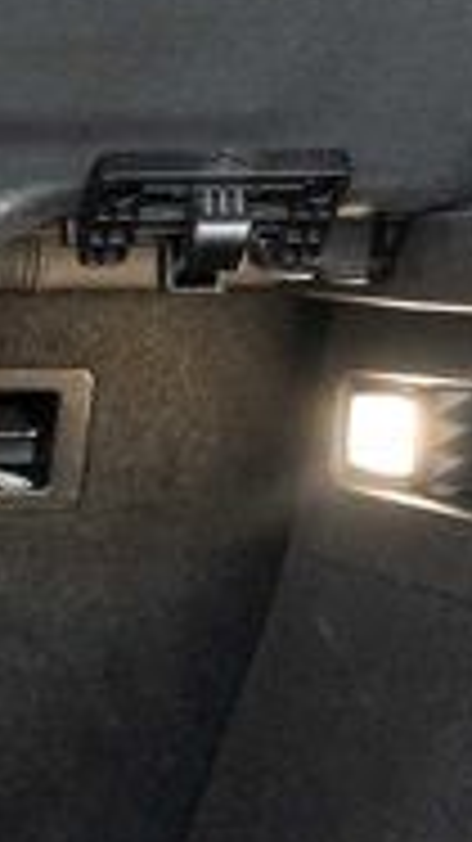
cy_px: 1254
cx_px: -724
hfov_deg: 7.0
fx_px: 3587
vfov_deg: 12.7
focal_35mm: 161
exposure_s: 1/50
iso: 1600
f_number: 3.2
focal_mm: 28
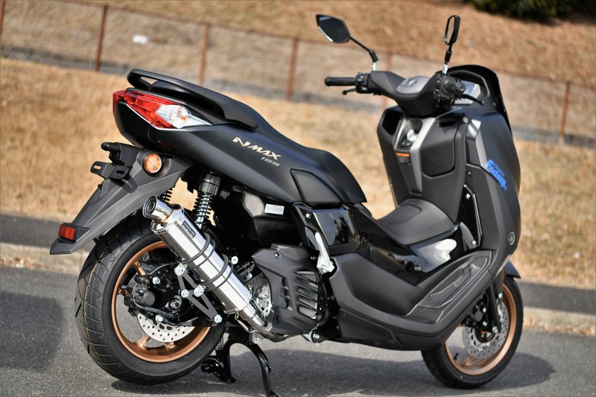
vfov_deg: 19.4
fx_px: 1159
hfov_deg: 28.8
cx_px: 298
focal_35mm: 70
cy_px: 198
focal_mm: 70
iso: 400
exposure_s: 1/3200
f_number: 3.2
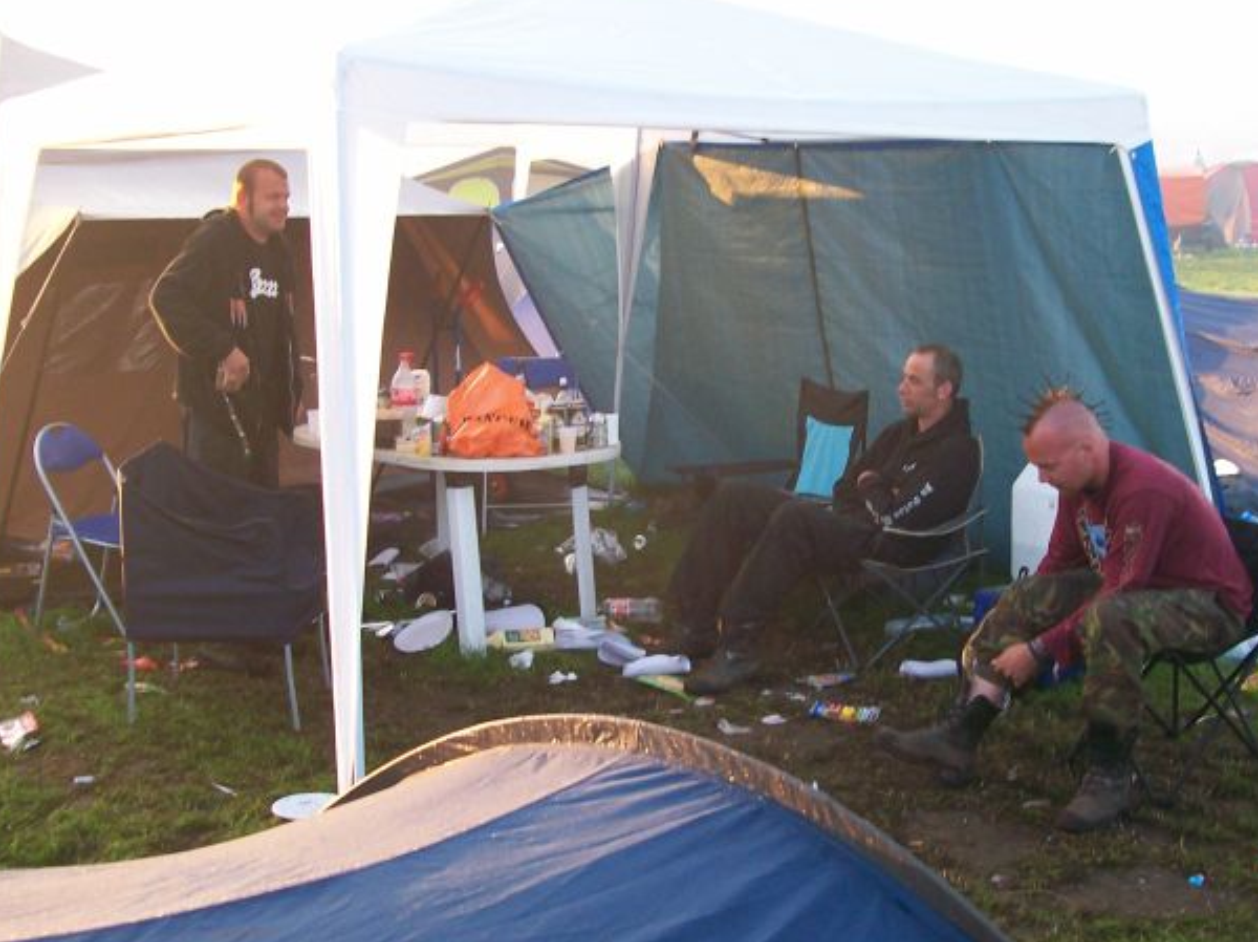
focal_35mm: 48
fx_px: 1743
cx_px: 648
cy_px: 464
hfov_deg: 39.7
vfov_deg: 30.2
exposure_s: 1/90.7
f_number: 2.7
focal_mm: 6
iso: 80
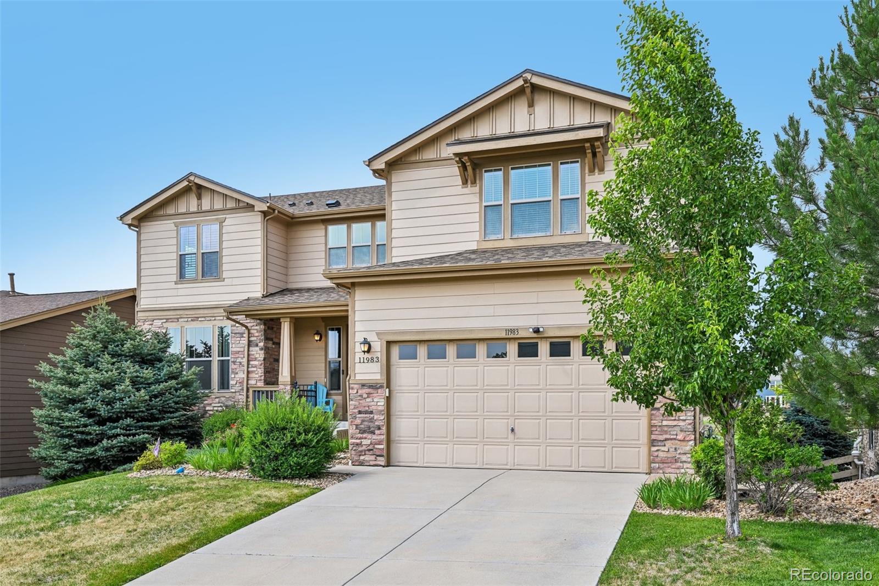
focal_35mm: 30
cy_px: 293
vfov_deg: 43.6
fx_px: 732
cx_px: 440
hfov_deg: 61.9
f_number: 10
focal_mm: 30
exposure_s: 1/50
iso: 64
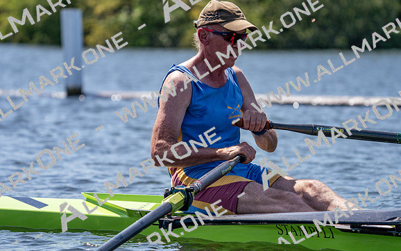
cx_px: 200
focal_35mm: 263
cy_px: 125
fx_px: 2874
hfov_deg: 8.0
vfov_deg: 5.0
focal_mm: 257
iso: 320
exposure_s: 1/2000
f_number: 5.6
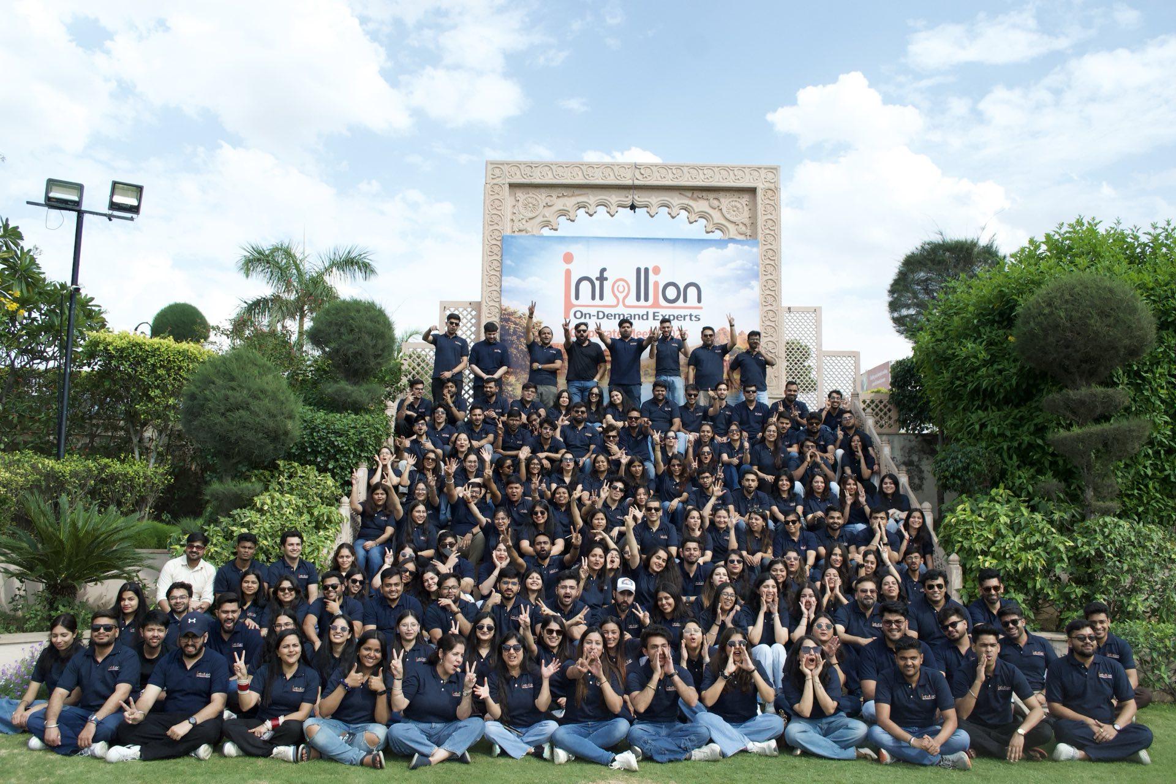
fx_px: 882
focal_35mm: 27
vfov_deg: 47.9
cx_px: 588
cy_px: 392
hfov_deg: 67.4
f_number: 8
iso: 1600
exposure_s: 1/3200
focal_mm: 18
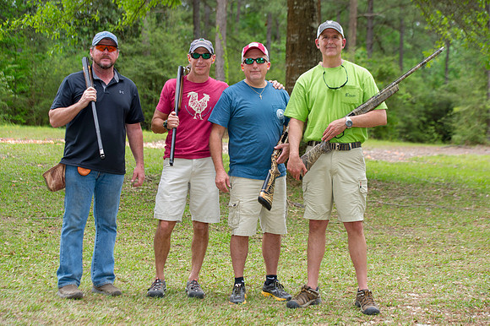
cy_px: 163
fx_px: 1020
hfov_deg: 27.0
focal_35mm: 75
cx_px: 245
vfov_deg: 18.2
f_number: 4.5
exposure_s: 1/80
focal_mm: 75
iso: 200
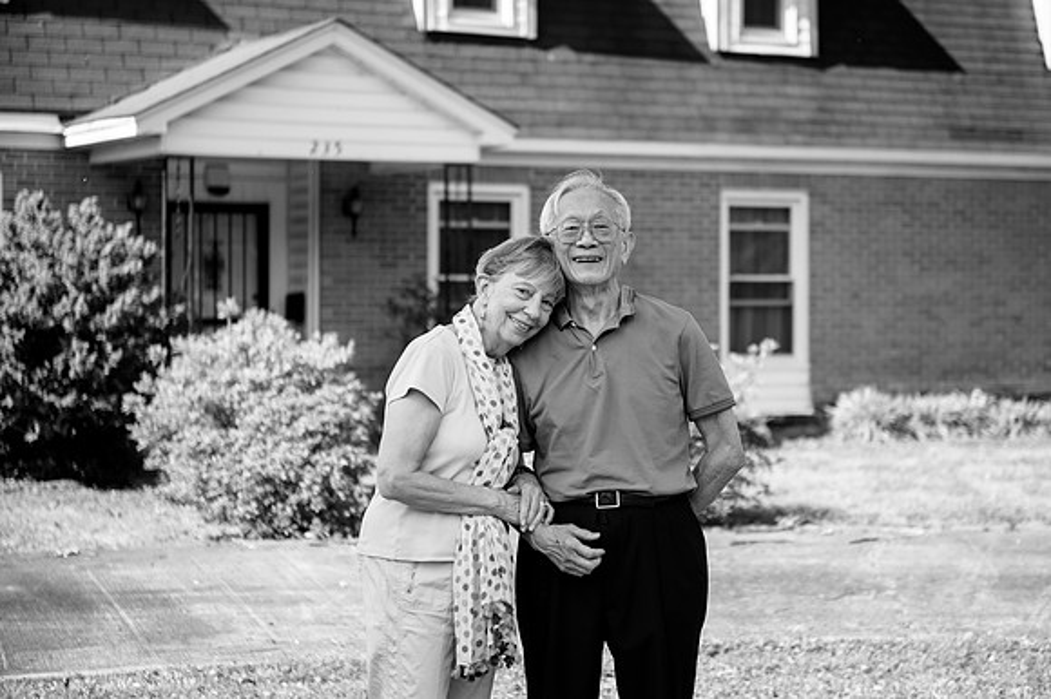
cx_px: 557
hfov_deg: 25.8
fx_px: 2296
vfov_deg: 17.3
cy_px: 317
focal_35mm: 79
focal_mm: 70
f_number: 2.8
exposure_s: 1/2500
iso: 400
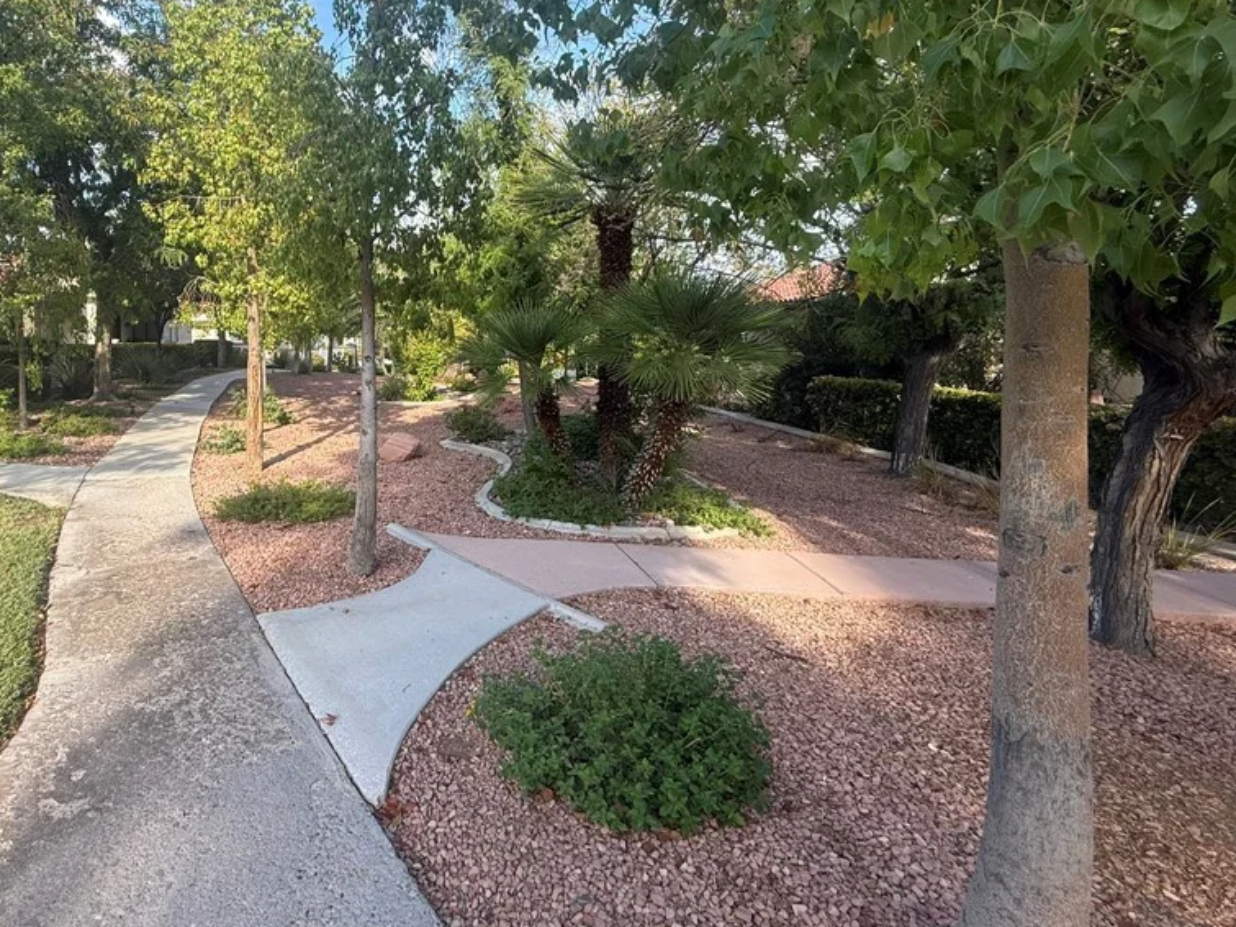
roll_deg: +0.3
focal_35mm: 19
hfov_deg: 81.8
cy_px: 364
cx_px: 411
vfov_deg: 67.9
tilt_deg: -0.8
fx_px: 678
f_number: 2.2
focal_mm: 2.22
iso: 50
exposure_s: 1/329
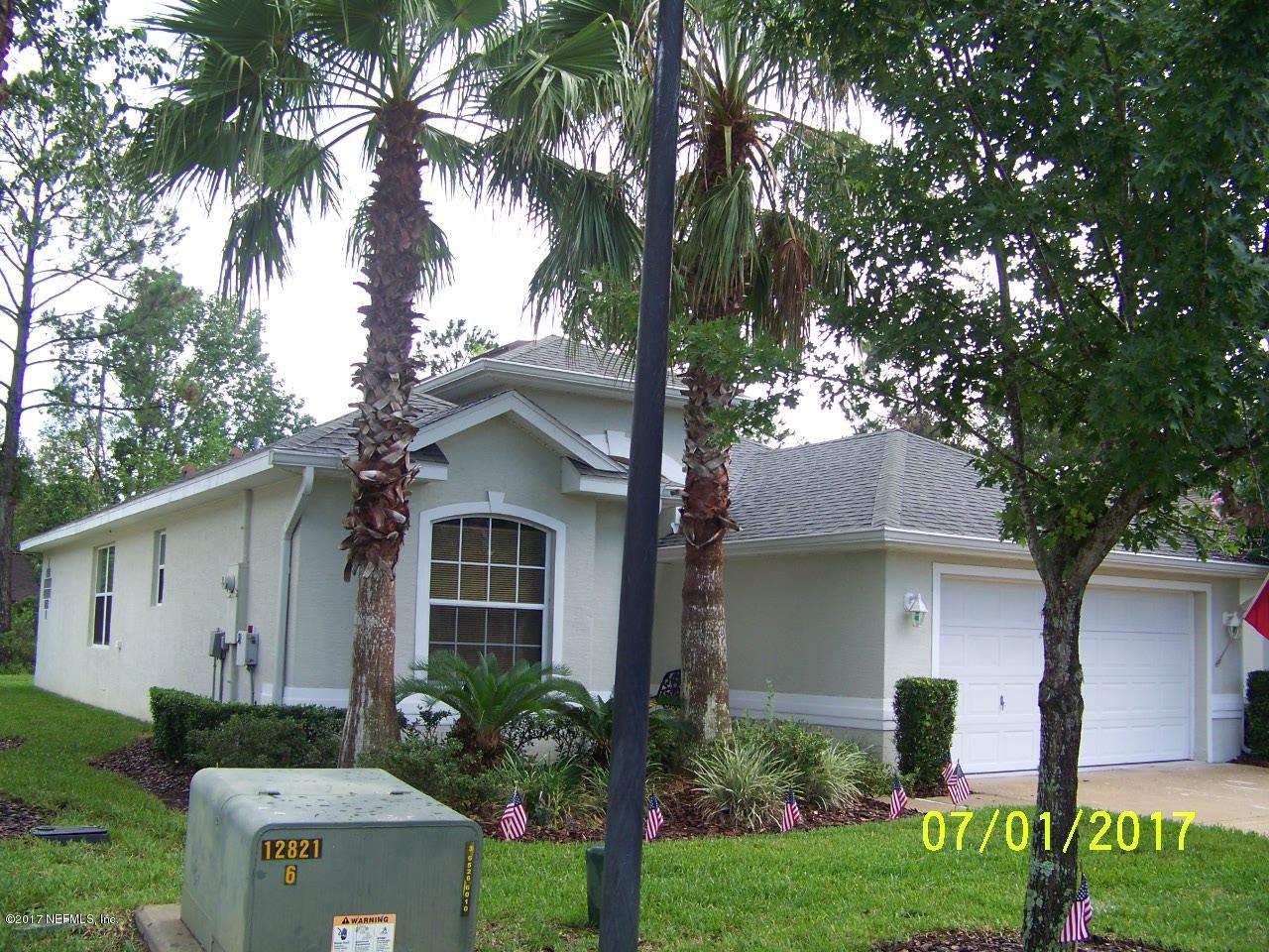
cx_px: 634
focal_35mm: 36
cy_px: 476
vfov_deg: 39.7
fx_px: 1320
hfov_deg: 51.4
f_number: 2.8
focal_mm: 5.85
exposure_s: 1/160
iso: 64
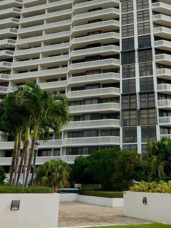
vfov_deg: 43.7
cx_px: 111
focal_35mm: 41
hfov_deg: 34.9
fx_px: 270
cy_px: 46
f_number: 3.3
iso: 125
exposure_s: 1/1250
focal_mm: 4.5
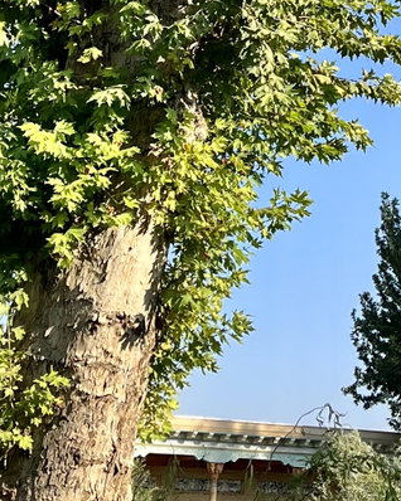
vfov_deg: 17.9
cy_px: -89
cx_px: 482
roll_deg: -0.9
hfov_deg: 14.6
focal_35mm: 102
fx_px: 1514
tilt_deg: +23.2
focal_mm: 5.1
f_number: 1.6
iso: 50
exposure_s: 1/2222
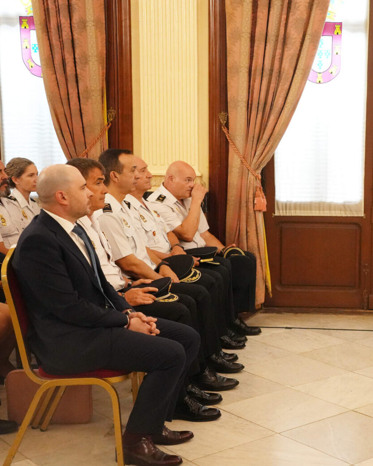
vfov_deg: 32.0
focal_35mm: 59
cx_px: 313
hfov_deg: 25.2
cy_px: 233
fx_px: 814
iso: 6400
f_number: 4
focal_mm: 41
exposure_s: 1/160
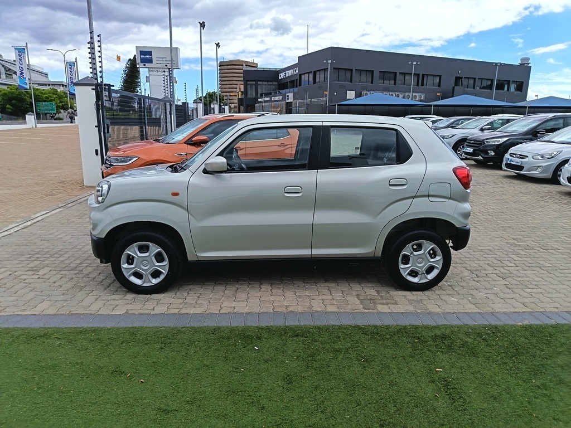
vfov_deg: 56.8
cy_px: 214
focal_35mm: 24
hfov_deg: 71.6
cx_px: 286
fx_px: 396
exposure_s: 1/767
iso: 100
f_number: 1.75
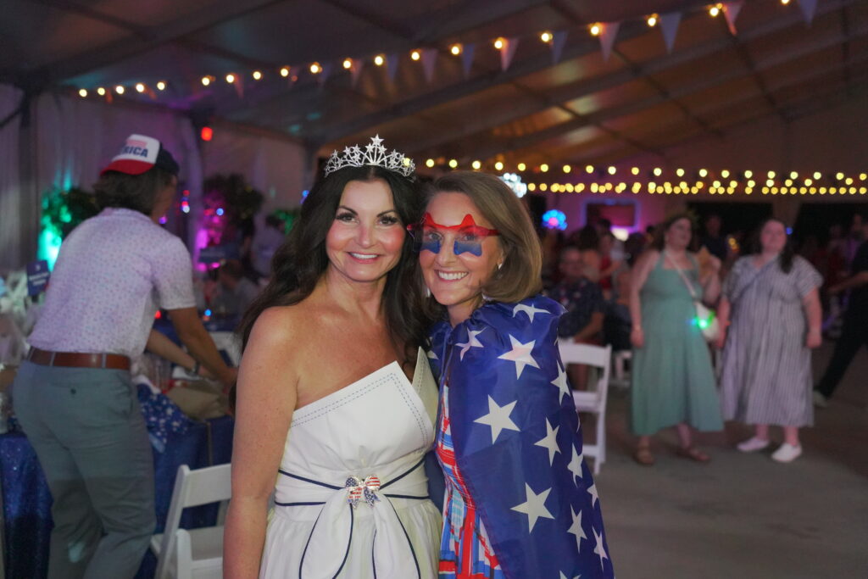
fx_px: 1061
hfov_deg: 44.5
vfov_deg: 30.5
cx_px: 434
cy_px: 290
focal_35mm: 44
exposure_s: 1/400
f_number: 3.5
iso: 10000
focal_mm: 44
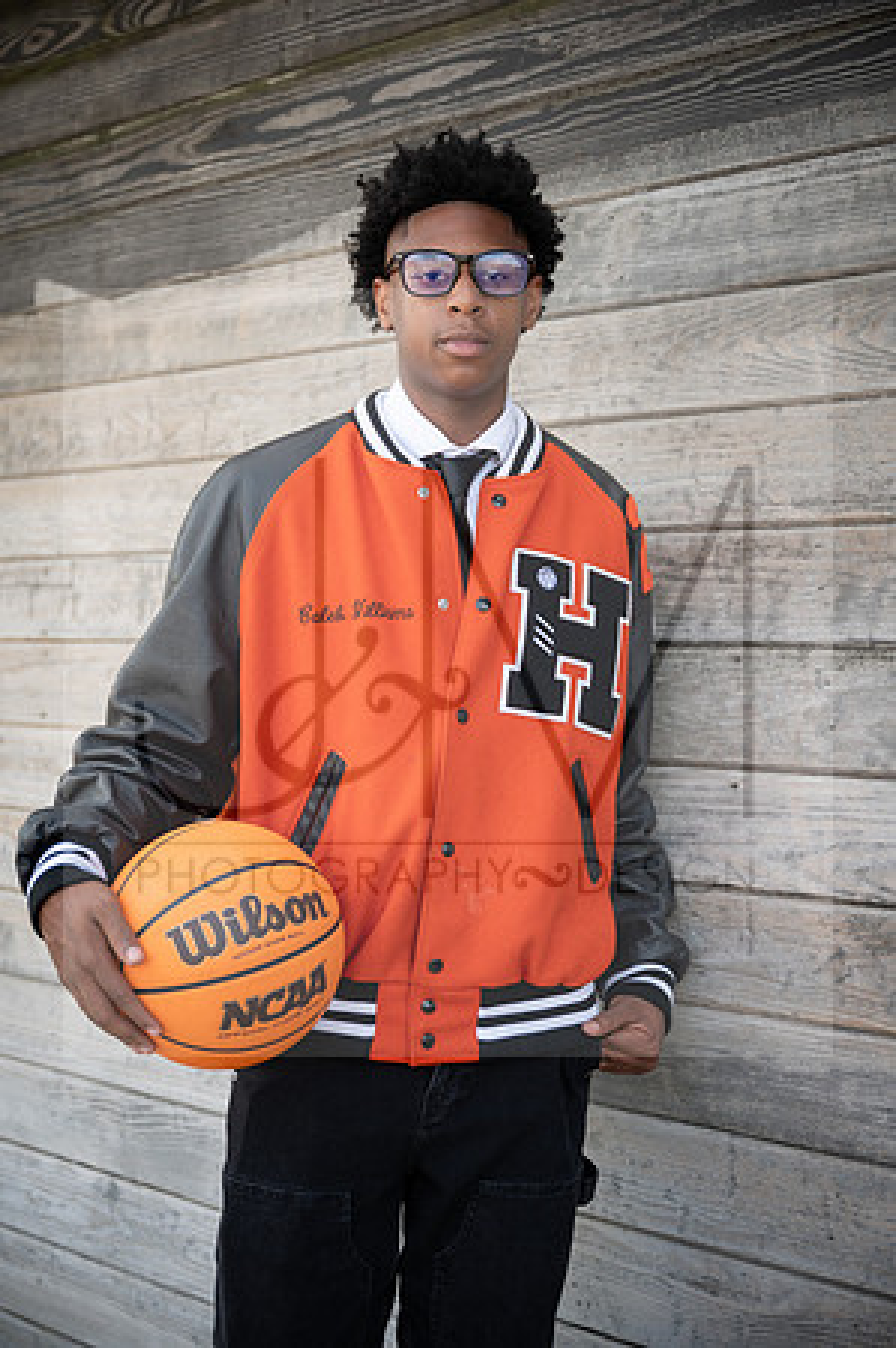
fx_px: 1833
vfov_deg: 40.4
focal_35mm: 49
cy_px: 674
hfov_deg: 27.5
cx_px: 448
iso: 125
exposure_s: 1/250
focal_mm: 49
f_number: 2.8
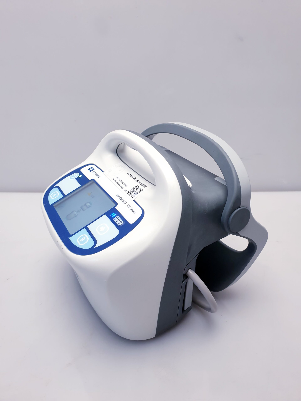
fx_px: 301
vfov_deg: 67.3
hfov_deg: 53.1
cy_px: 200
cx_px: 150
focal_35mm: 26
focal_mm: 4.3
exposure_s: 1/50
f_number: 2.4
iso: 50
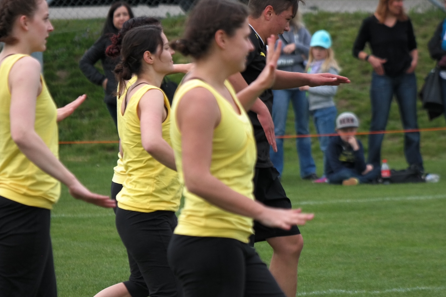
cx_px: 244
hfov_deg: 4.3
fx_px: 5970
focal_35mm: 482
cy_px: 150
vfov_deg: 2.9
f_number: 5.6
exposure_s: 1/500
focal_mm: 200
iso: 200
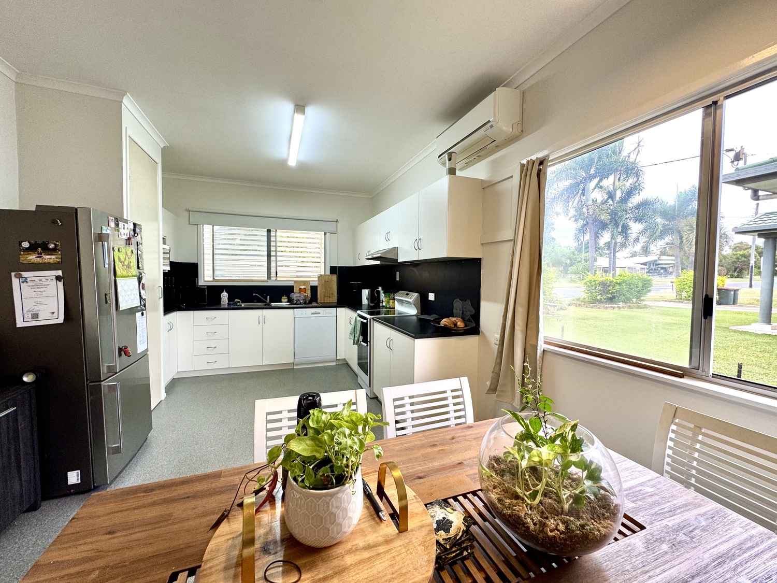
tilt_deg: -2.7
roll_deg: -0.7
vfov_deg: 85.7
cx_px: 388
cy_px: 292
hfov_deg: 102.1
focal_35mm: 14
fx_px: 314
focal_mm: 2.22
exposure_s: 1/100
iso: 80
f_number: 2.2
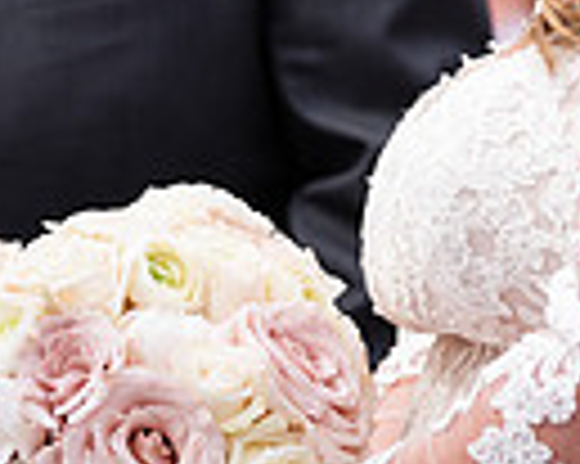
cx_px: -171
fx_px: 10120
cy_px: 88
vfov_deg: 2.6
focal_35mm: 590
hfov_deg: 3.3
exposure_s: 1/640
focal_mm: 140
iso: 64
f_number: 2.8
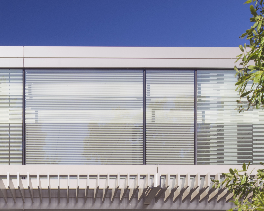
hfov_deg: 34.0
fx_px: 344
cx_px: -52
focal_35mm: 44
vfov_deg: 30.9
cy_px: 225
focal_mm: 17
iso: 50
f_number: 20
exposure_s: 1/5
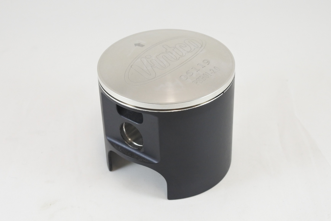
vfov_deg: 29.2
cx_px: 166
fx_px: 423
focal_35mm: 46
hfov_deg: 42.7
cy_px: 110
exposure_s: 1/125
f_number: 4.5
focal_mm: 17.2
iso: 560
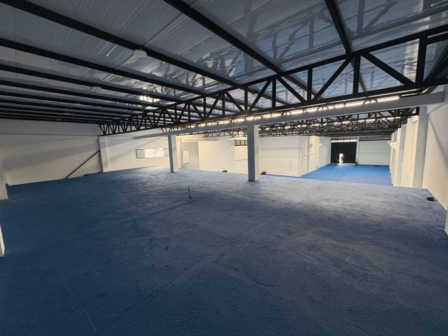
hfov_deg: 102.1
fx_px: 181
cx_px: 224
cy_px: 168
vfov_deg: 85.7
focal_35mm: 14
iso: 200
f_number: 2.2
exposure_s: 1/120
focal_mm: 2.22
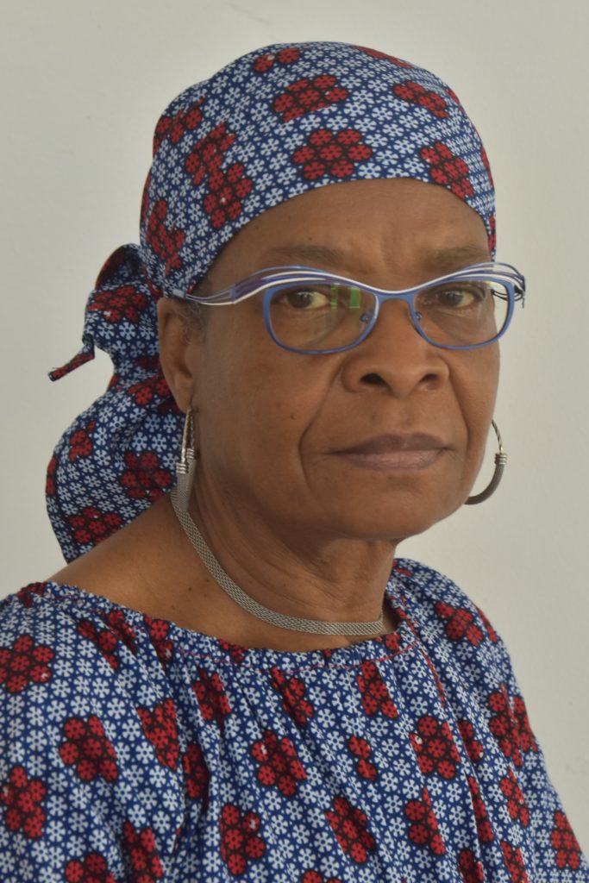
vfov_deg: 26.0
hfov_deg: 17.5
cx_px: 294
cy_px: 442
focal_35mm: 78
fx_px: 1913
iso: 400
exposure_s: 1/100
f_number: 5
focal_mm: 52
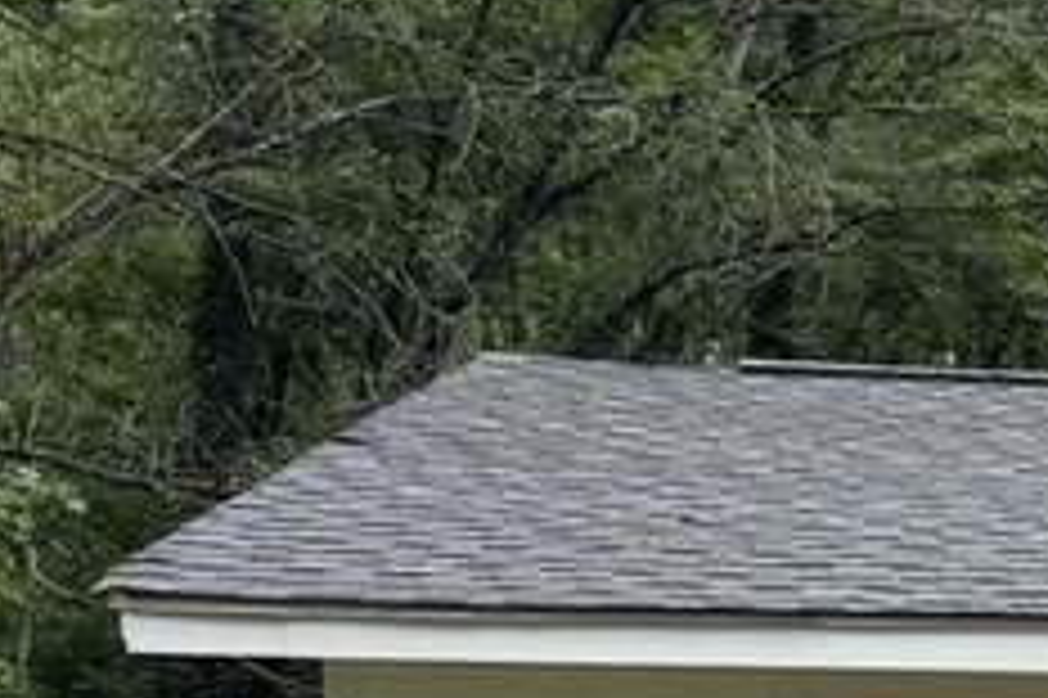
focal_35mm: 137
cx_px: 2483
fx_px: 3985
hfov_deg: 12.1
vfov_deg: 9.6
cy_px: 1193
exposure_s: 1/1010
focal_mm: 6.76
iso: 80
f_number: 1.78
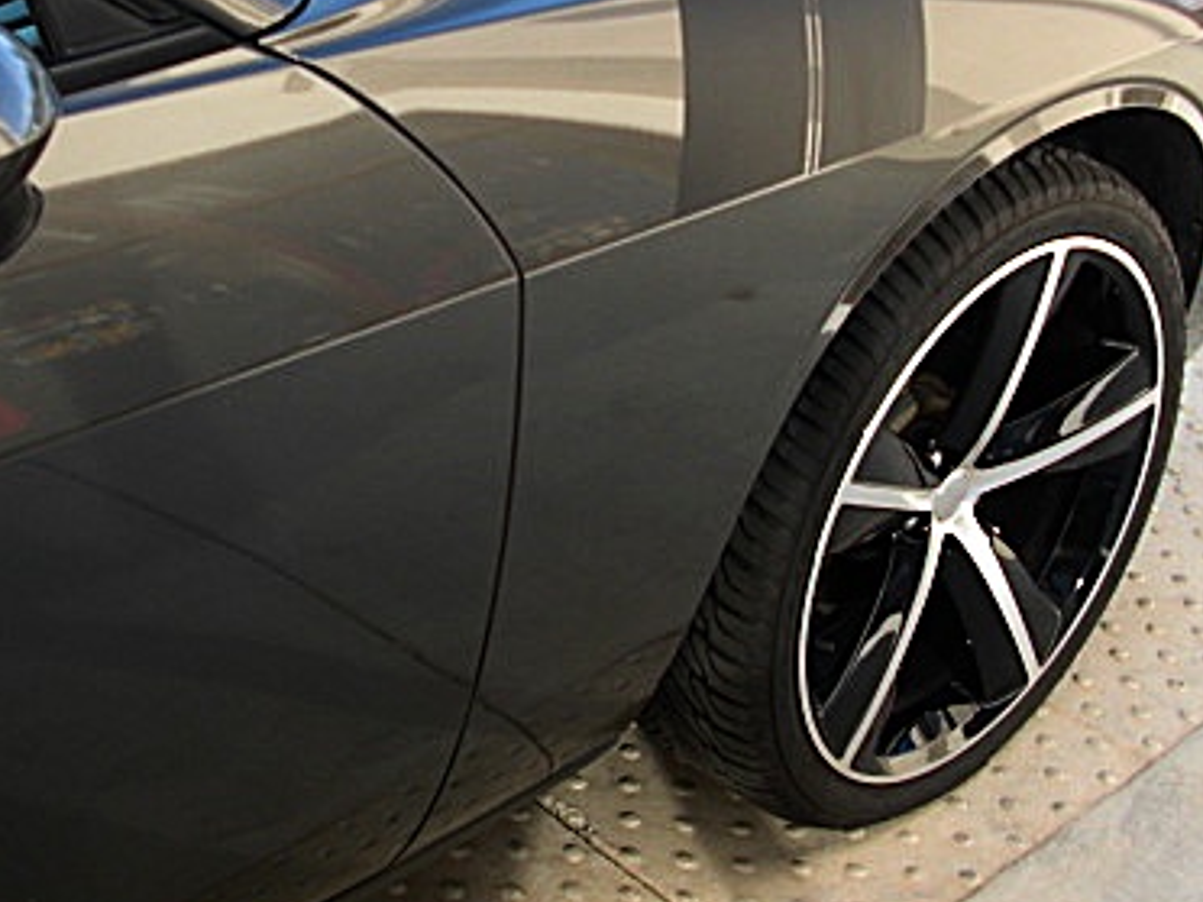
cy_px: 278
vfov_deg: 23.5
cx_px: 459
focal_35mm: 62
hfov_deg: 31.1
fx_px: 2155
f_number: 2.8
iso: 50
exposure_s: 1/125
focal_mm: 6.3
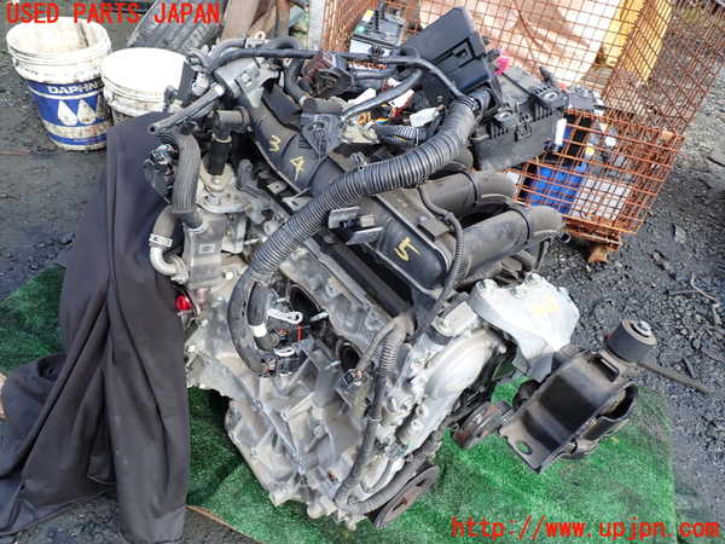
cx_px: 362
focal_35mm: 25
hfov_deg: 69.4
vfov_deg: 54.9
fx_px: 524
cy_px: 272
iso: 100
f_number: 2.8
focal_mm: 4.5
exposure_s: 1/125
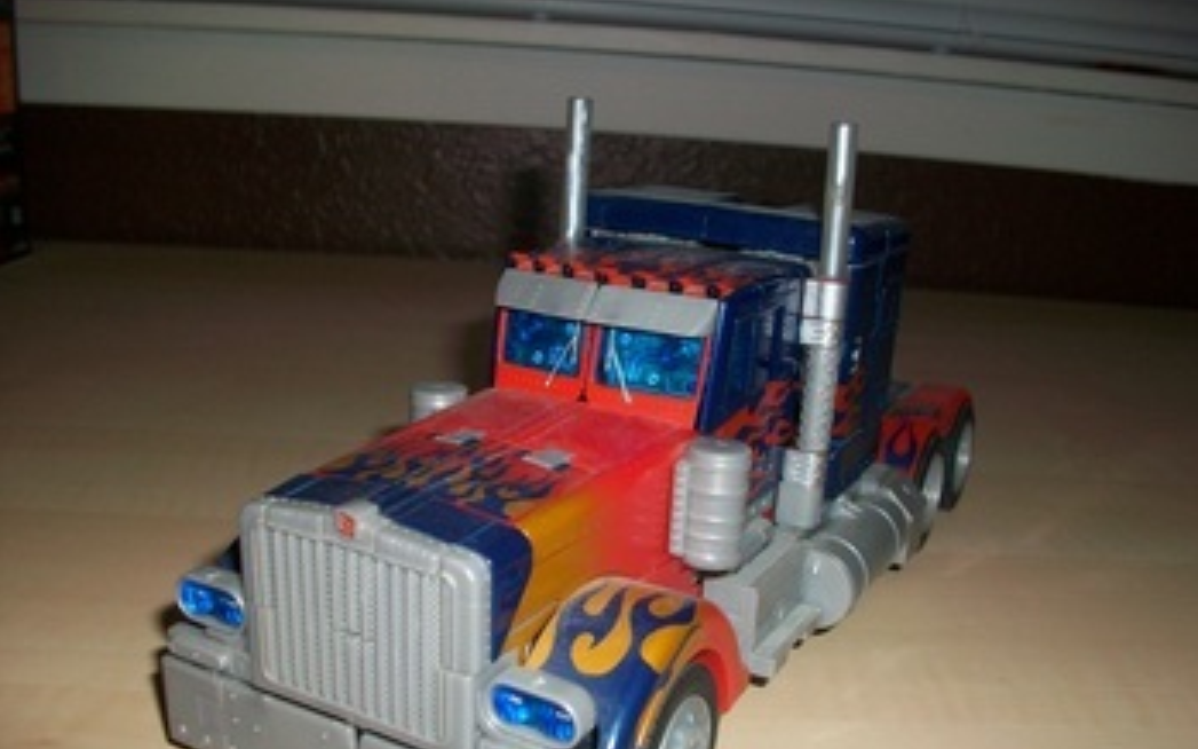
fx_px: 1143
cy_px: 454
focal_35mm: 35
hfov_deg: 55.3
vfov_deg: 36.1
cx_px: 614
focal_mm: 5.7
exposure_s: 1/60
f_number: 2.8
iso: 64
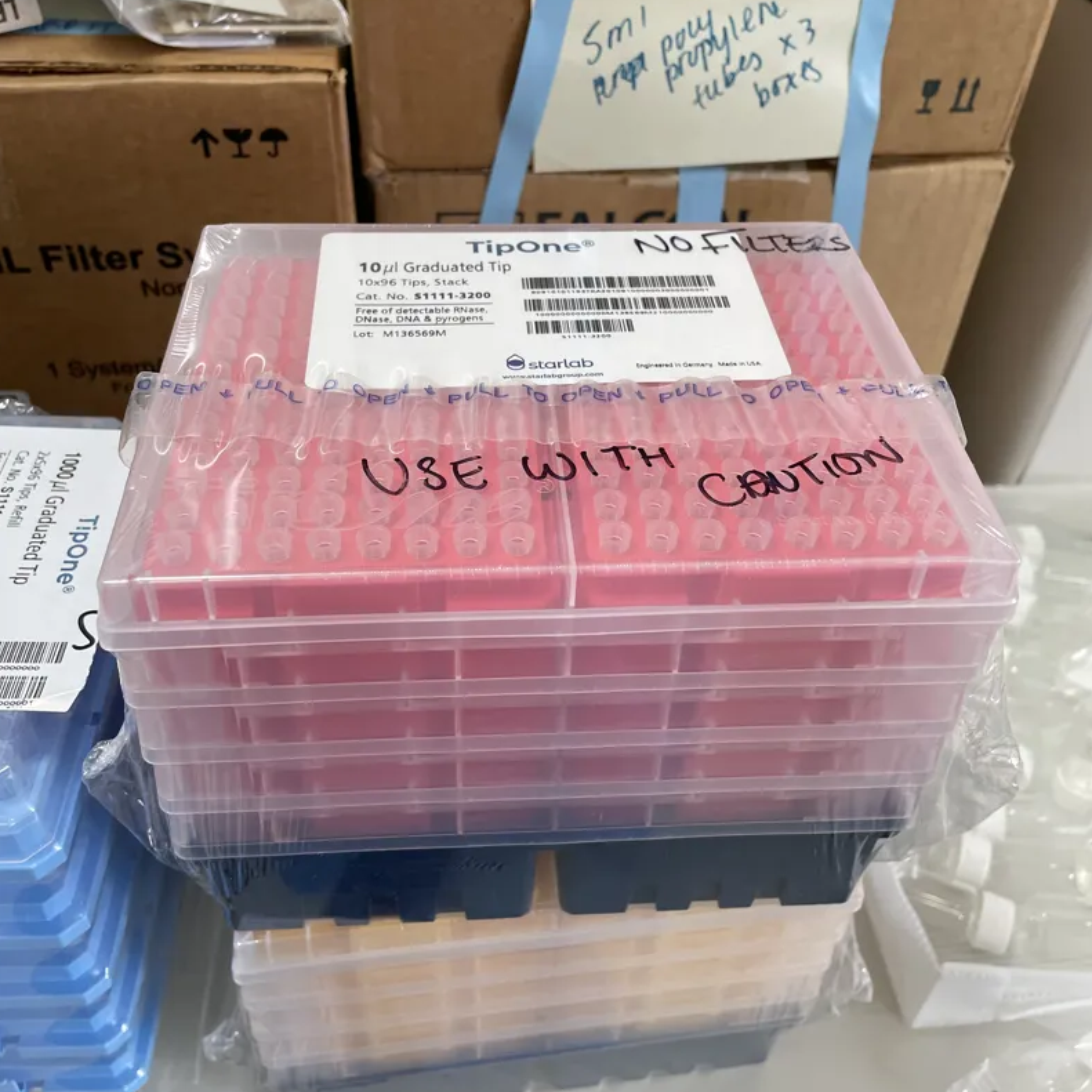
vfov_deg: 52.4
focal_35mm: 31
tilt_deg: -40.3
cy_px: 489
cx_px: 548
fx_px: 1106
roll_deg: -3.3
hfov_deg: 52.5
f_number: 1.6
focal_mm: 4.2
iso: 100
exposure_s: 1/100
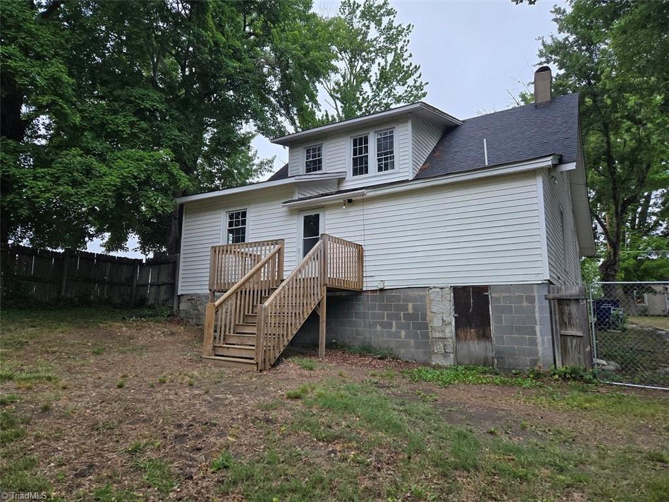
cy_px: 251
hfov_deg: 73.9
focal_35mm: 23
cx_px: 334
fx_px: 445
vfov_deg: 58.9
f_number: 1.8
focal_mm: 5.4
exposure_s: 1/120
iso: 250
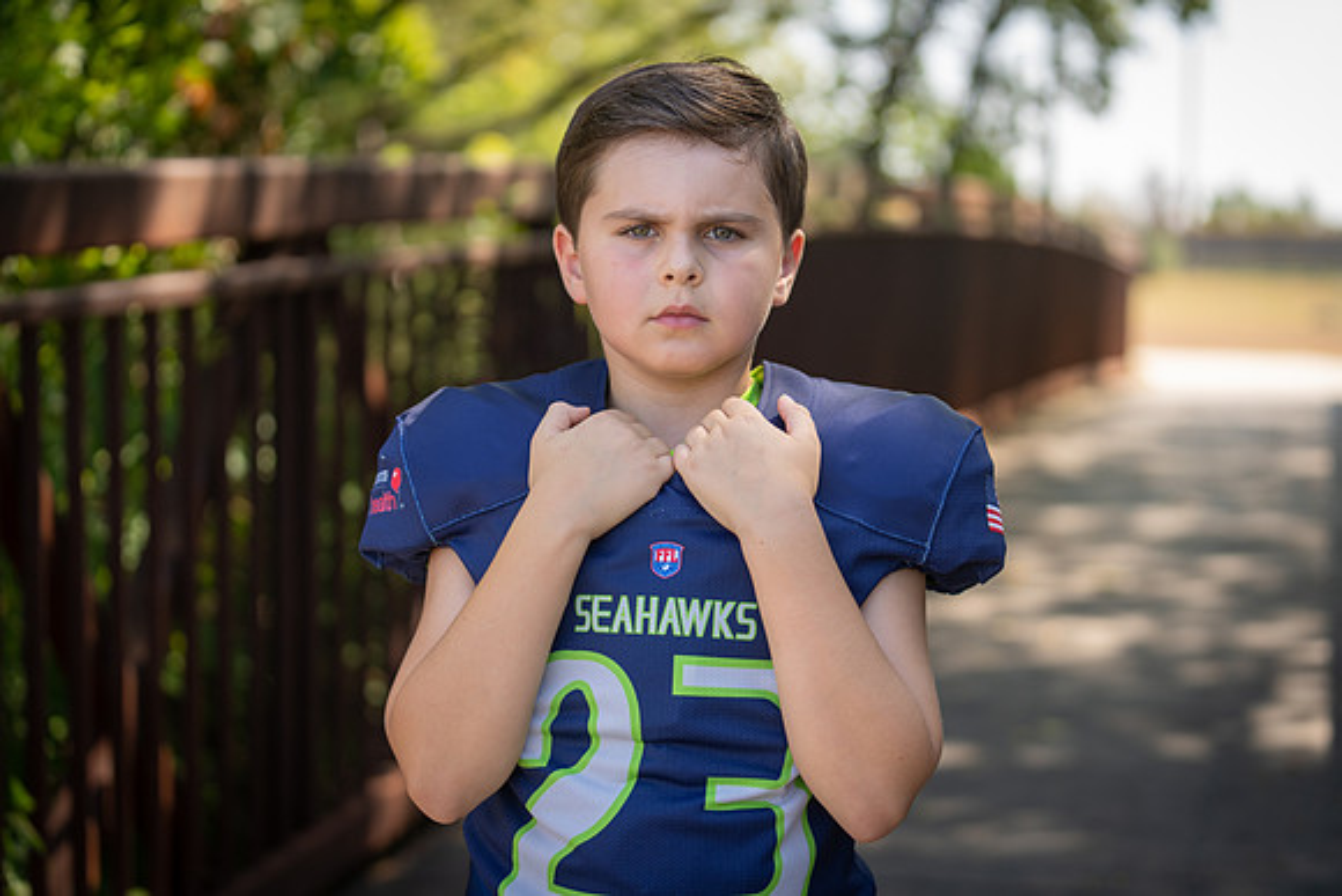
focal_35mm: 70
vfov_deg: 19.5
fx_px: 2610
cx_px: 671
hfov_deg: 28.8
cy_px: 448
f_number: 2.8
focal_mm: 70
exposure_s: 1/320
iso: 100
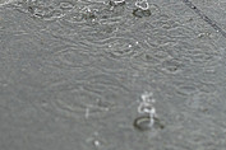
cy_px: -18
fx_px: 1745
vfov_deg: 4.9
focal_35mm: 278
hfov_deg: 7.4
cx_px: -28
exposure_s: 1/320
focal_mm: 85
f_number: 2.2
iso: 400
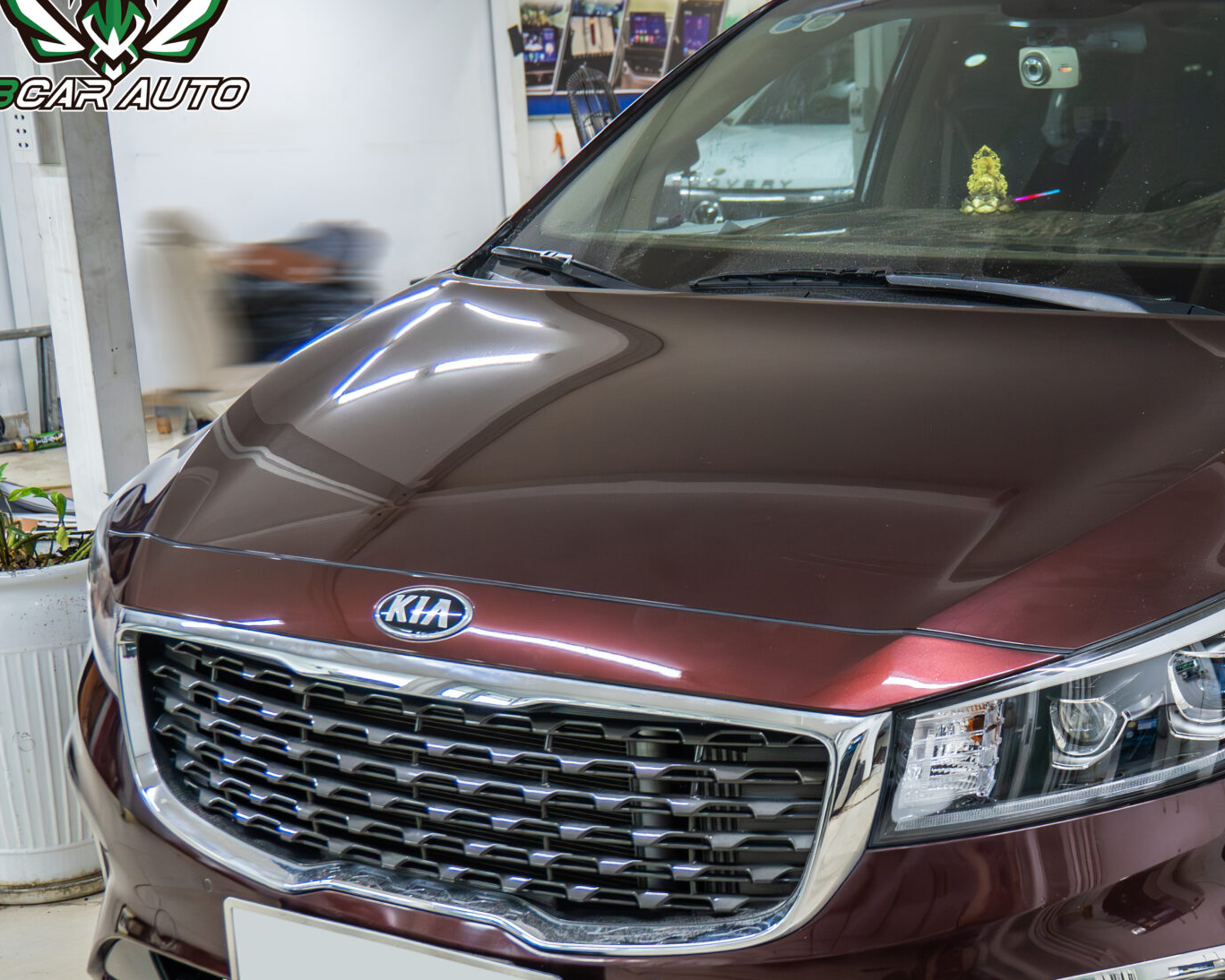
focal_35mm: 58
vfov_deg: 26.1
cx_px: 1074
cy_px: 629
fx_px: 2103
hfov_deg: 31.2
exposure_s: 1/200
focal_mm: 22
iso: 1600
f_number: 2.8
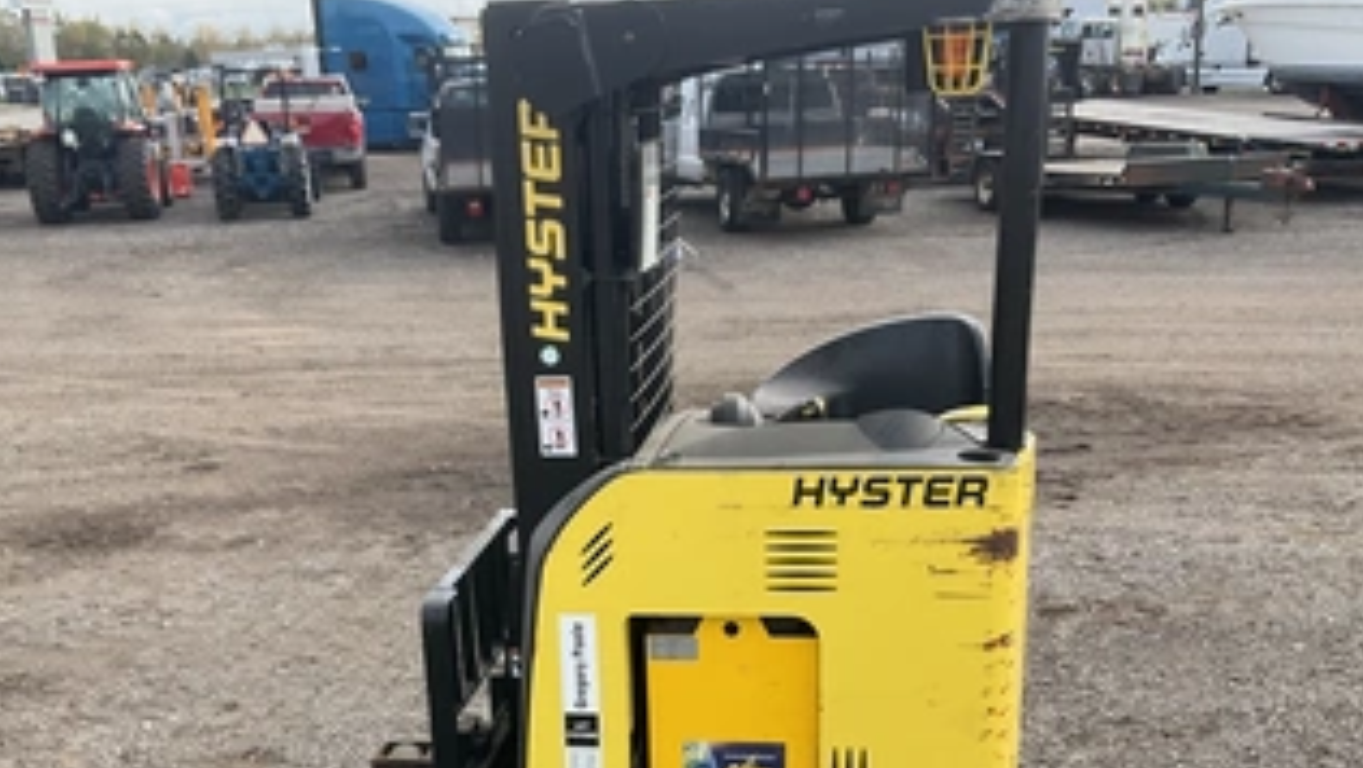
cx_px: 647
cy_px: 587
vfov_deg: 29.2
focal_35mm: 40
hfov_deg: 50.4
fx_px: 1446
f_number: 1.8
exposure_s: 1/439
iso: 25
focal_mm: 3
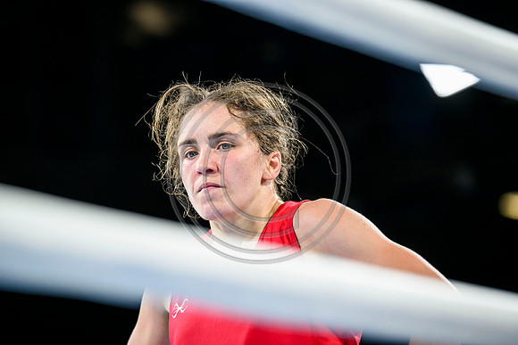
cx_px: 259
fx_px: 2519
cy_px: 172
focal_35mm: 175
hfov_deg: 11.7
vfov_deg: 7.9
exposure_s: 1/1600
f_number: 3.5
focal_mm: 175
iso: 2500
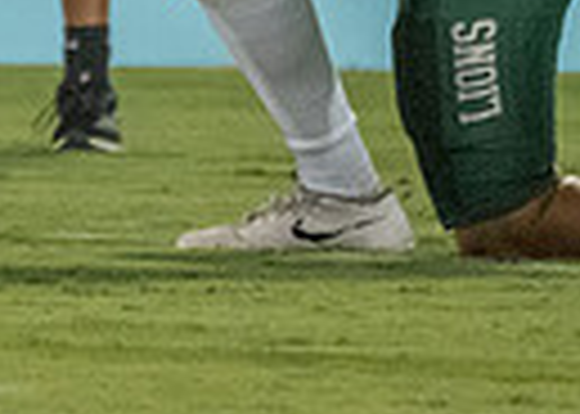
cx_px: -424
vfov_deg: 0.5
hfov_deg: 0.8
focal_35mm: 2659
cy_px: -514
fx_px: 43777
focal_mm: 400
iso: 8000
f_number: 5.6
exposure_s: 1/1000
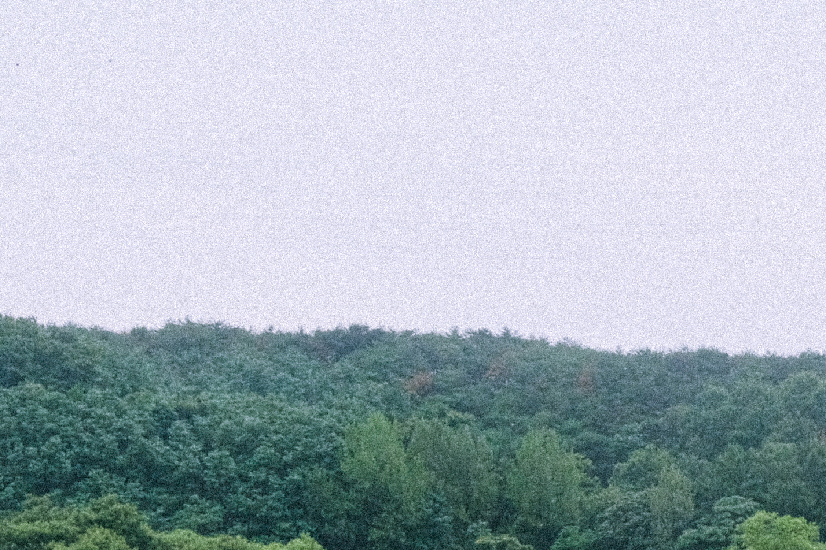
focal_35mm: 108
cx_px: 948
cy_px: 528
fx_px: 2478
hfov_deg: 18.1
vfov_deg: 12.6
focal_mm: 25.7
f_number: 4
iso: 800
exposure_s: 1/1500
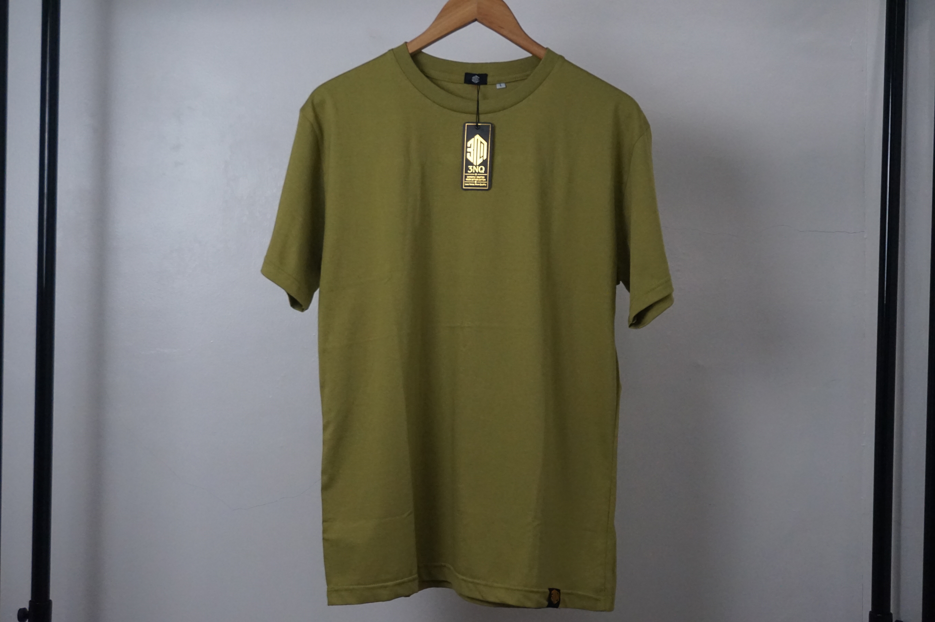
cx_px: 468
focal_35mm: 50
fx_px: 1285
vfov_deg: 27.2
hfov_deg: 40.0
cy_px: 311
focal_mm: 33
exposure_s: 1/160
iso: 2500
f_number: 5
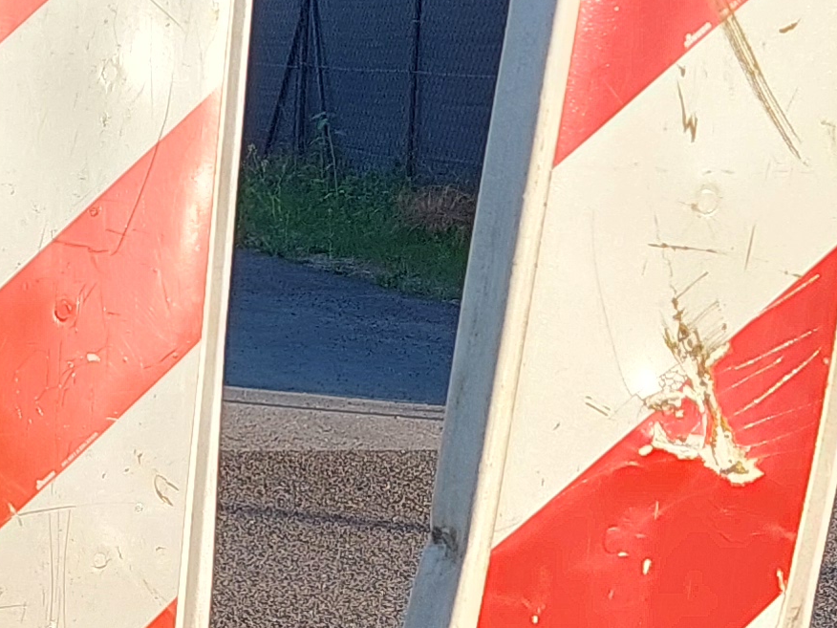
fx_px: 3192
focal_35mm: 132
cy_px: 651
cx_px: -418
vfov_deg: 11.1
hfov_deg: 14.0
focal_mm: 5.23
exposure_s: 1/707
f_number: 1.8
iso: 40
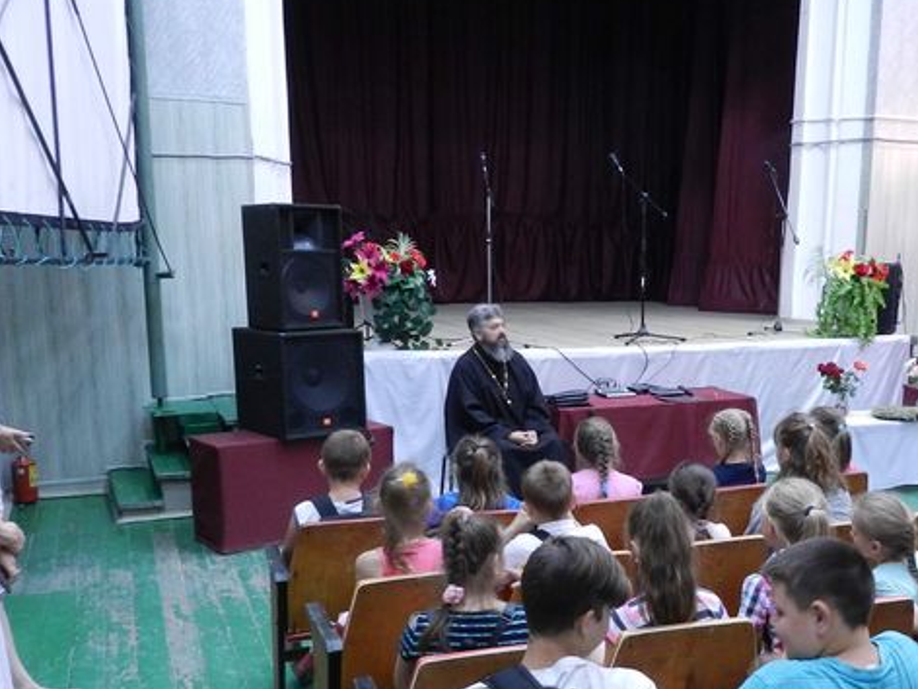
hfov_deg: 47.3
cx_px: 589
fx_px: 1034
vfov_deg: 36.4
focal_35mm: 39
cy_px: 463
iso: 400
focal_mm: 4
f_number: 3.4
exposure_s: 1/5
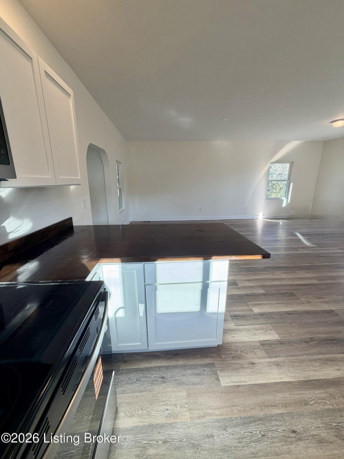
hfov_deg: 85.7
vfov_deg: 102.1
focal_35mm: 14
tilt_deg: -14.2
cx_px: 172
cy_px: 230
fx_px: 186
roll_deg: -0.4
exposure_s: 1/120
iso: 100
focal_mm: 2.22
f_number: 2.2
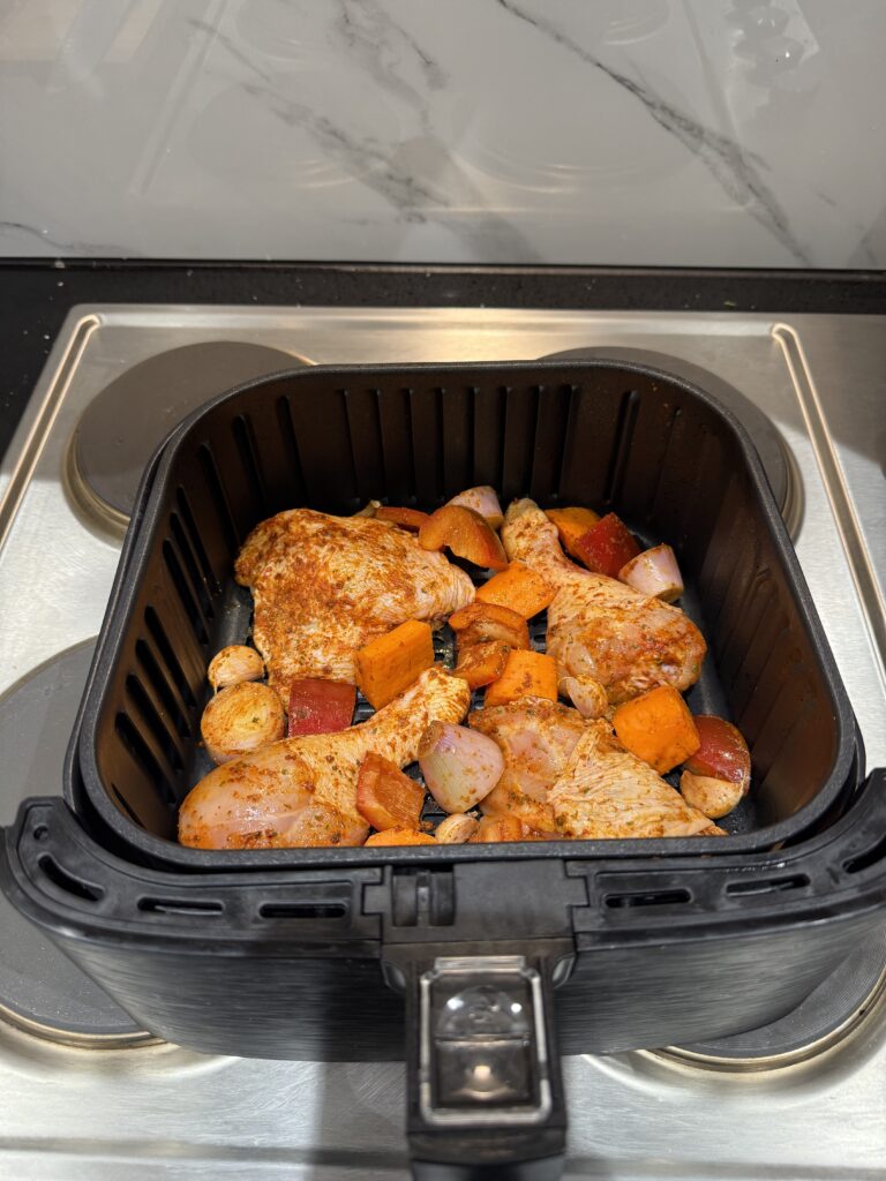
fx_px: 819
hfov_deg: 56.8
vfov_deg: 71.6
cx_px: 443
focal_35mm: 24
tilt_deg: -54.8
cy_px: 590
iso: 160
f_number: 1.78
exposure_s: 1/50
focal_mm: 6.76
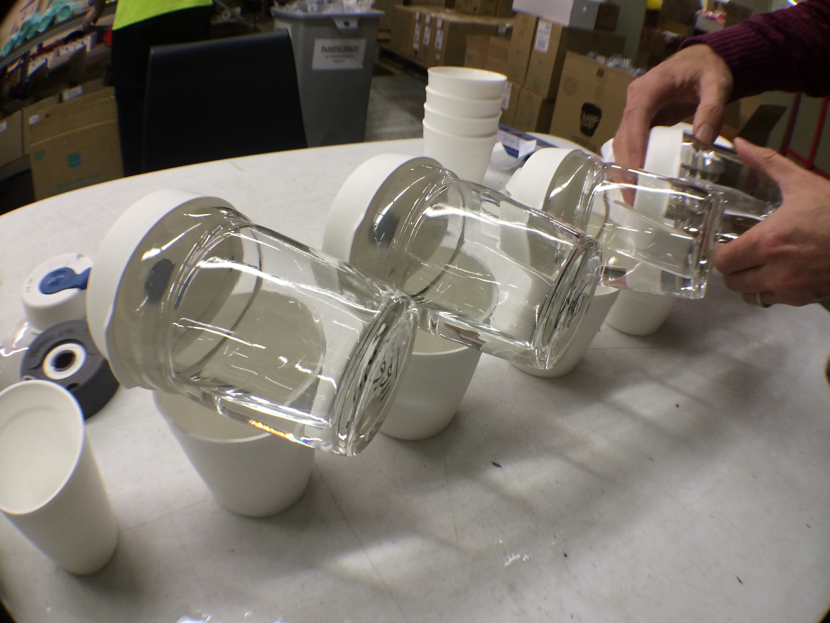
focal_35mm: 30
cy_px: 312
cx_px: 415
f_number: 2.2
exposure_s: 1/33
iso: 64
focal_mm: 4.12
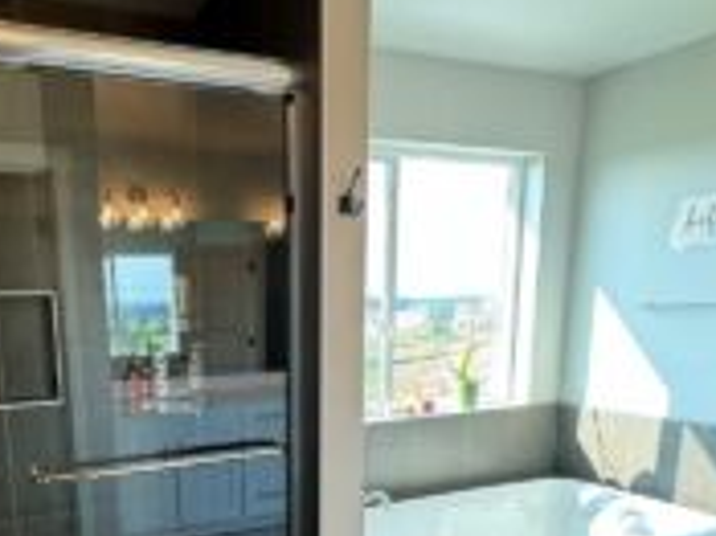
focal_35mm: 32
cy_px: 442
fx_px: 661
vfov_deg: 41.8
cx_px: 229
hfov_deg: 55.5
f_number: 2.2
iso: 160
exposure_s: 1/60
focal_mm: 2.22
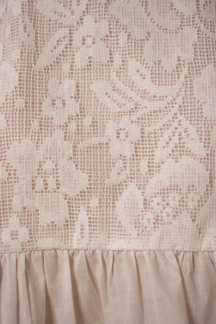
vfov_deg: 39.6
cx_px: 108
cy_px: 162
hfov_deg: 27.0
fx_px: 450
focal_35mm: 50
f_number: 3.2
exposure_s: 1/100
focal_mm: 50
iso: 400
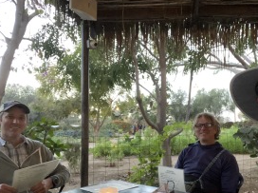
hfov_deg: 57.8
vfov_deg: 45.0
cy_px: 119
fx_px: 231
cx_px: 160
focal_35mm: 31
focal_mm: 2.71
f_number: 2.2
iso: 1000
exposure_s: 1/30
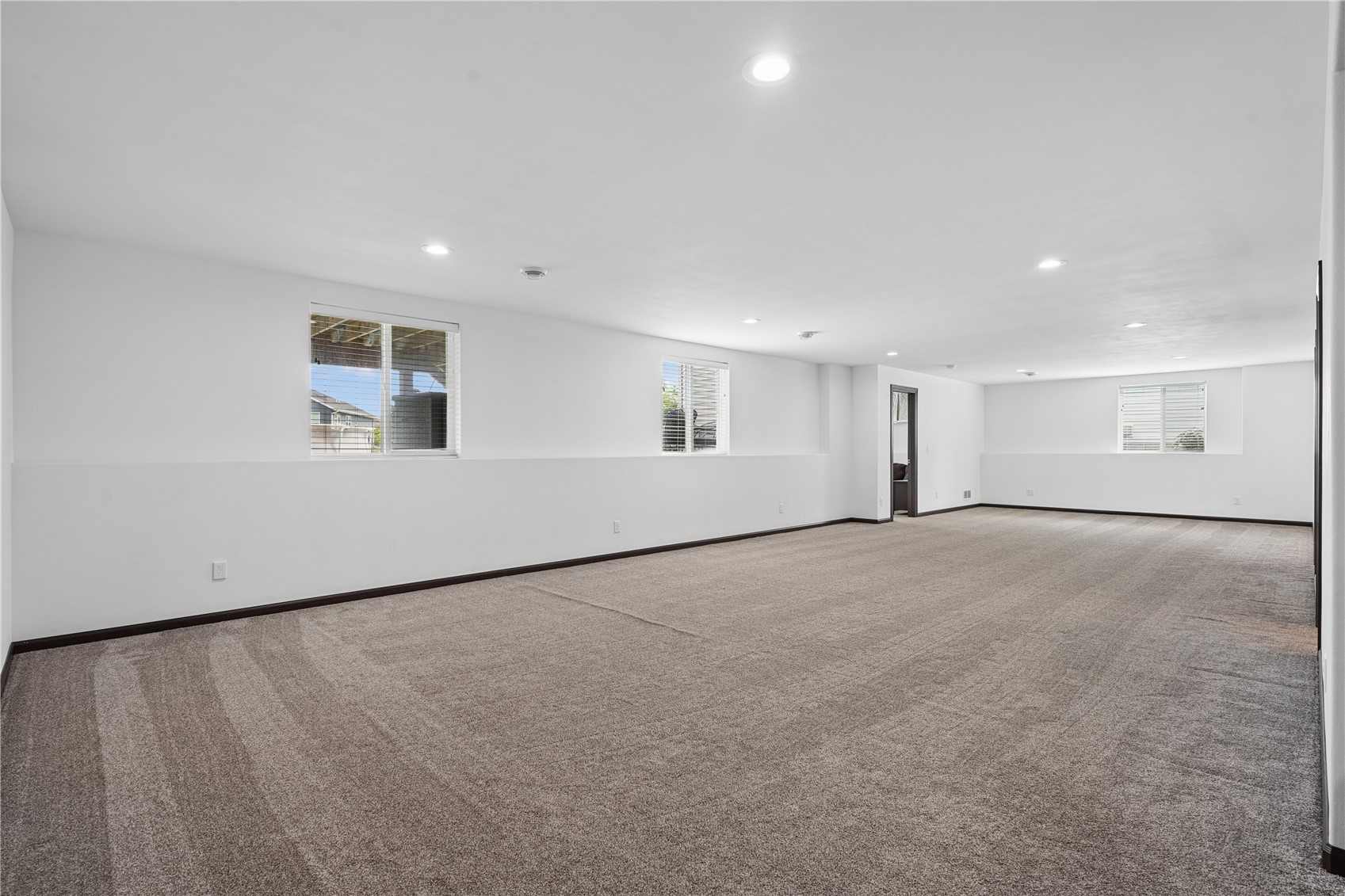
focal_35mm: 16
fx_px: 598
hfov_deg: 96.7
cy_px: 448
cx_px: 672
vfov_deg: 73.7
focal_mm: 16
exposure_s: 1/20
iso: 400
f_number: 9
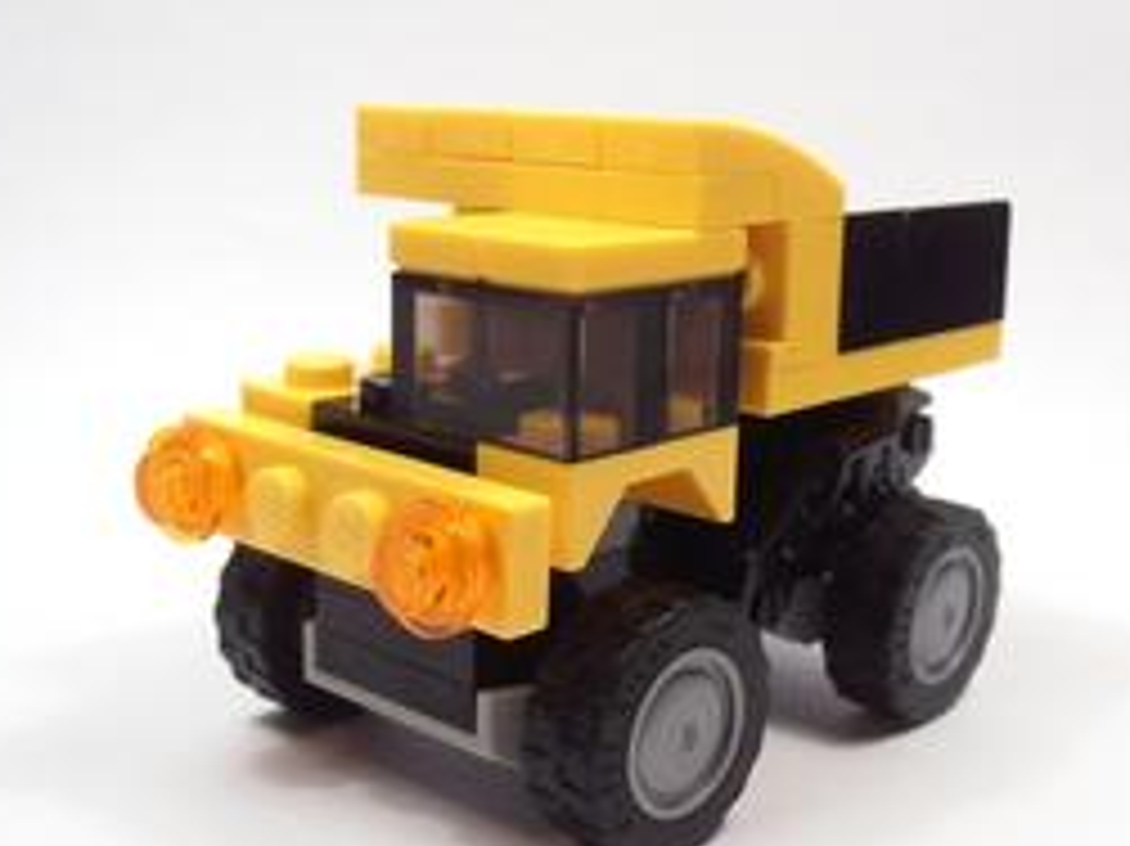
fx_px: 1729
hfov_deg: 36.2
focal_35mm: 53
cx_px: 603
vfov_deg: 27.5
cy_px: 495
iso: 80
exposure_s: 1/60
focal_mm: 6.61
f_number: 3.9
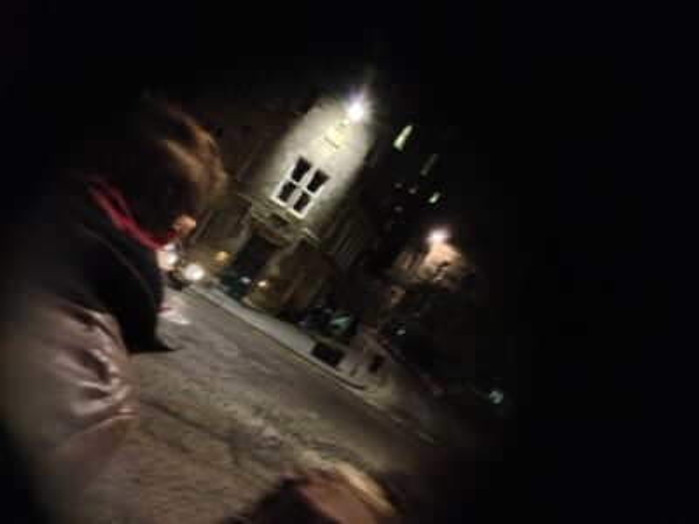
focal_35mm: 35
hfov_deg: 52.6
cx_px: 350
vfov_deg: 40.7
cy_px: 262
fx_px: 707
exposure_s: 1/15
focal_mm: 4.28
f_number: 2.4
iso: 800
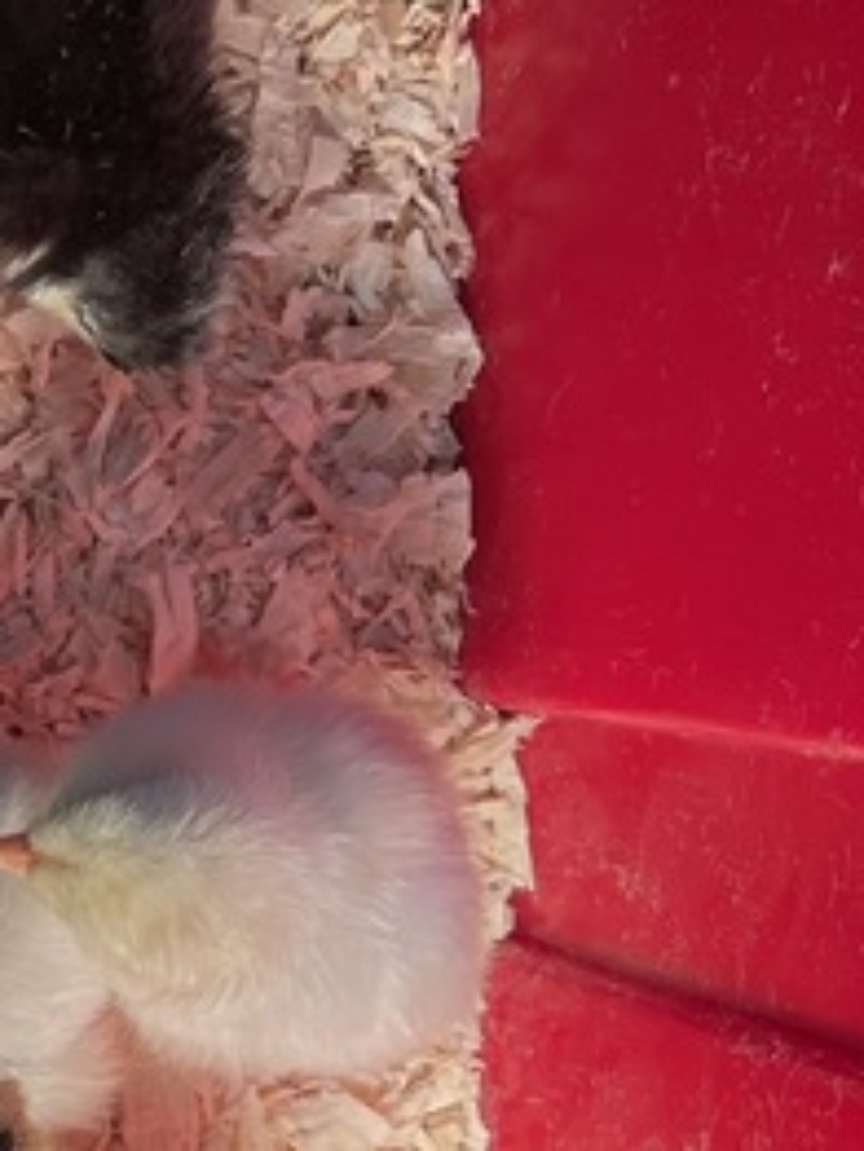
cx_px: -652
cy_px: 661
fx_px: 3259
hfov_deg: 13.6
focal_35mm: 98
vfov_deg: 20.0
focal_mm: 5.1
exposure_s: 1/120
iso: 40
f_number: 1.6
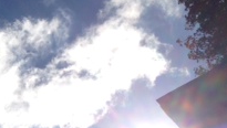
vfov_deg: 10.5
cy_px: 193
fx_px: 675
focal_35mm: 112
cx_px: -41
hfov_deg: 18.2
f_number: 2.4
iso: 50
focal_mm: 4.13
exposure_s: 1/6803
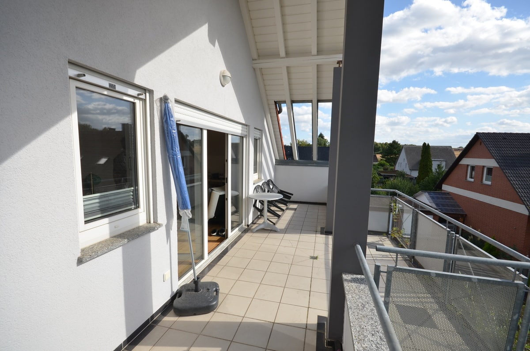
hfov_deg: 100.5
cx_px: 265
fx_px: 220
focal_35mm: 15
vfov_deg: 77.1
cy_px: 176
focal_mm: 10
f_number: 9
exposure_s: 1/320
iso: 200
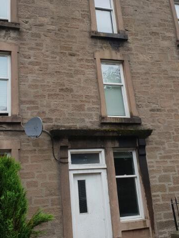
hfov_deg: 34.3
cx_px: 71
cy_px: 79
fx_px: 289
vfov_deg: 44.1
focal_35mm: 42
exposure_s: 1/259
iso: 50
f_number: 2.4
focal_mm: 4.3
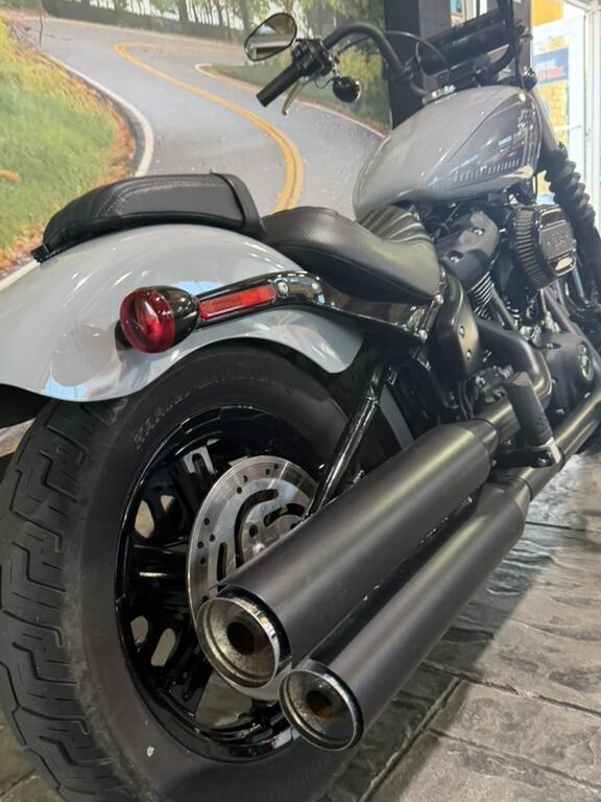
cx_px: 292
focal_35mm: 32
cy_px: 454
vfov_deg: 56.6
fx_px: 741
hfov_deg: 44.2
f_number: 1.78
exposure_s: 1/60
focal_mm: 6.76
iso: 200
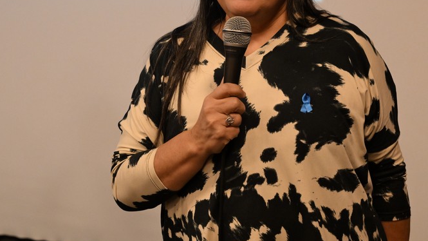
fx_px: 1180
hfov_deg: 20.5
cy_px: 51
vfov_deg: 11.6
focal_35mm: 104
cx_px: 235
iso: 4000
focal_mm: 66
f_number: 5
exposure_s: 1/200
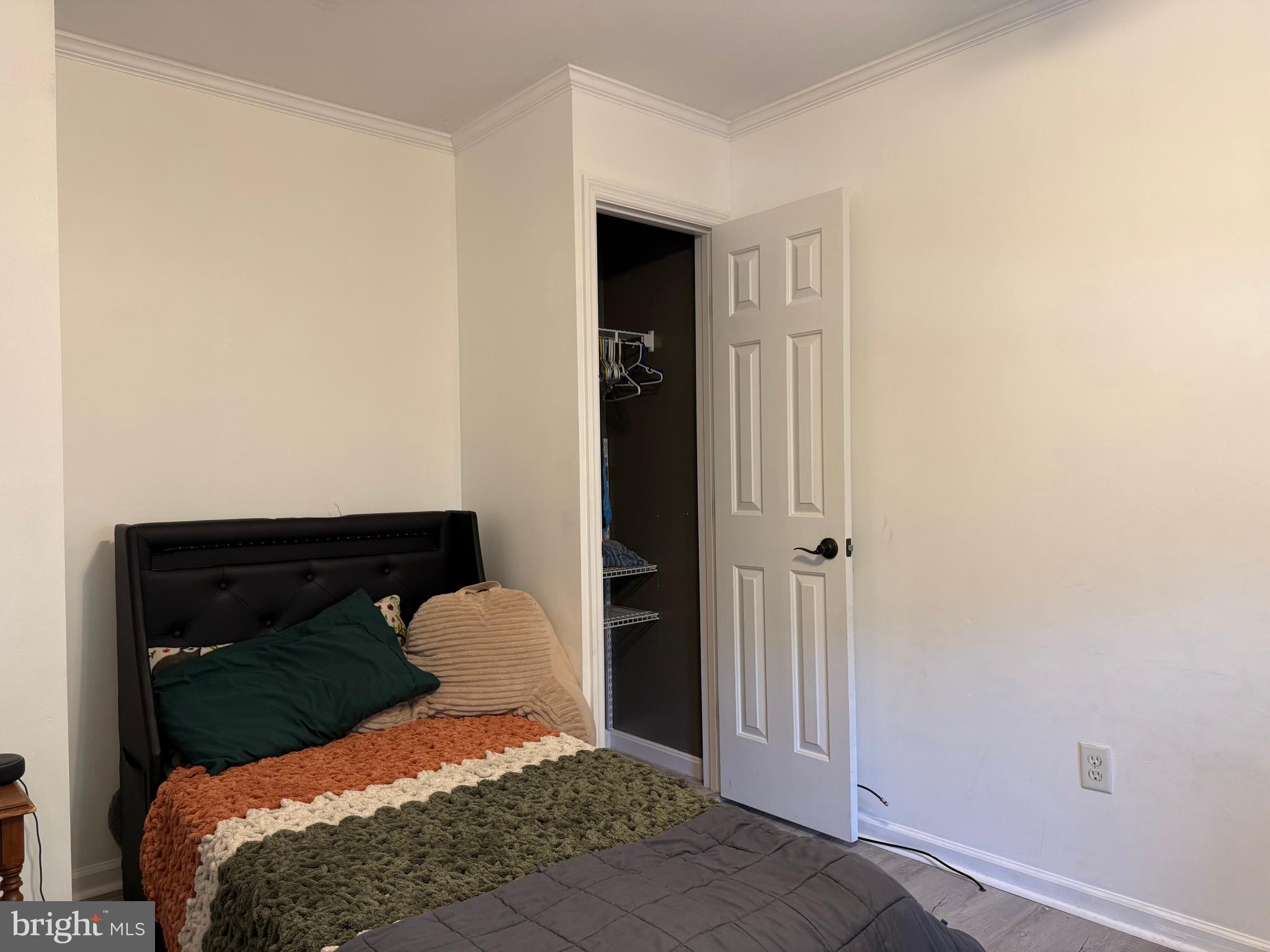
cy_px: 476
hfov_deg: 71.6
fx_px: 881
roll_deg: +1.4
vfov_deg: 56.8
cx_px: 635
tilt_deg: -0.2
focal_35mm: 24
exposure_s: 1/60
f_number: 1.78
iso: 160
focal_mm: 6.76
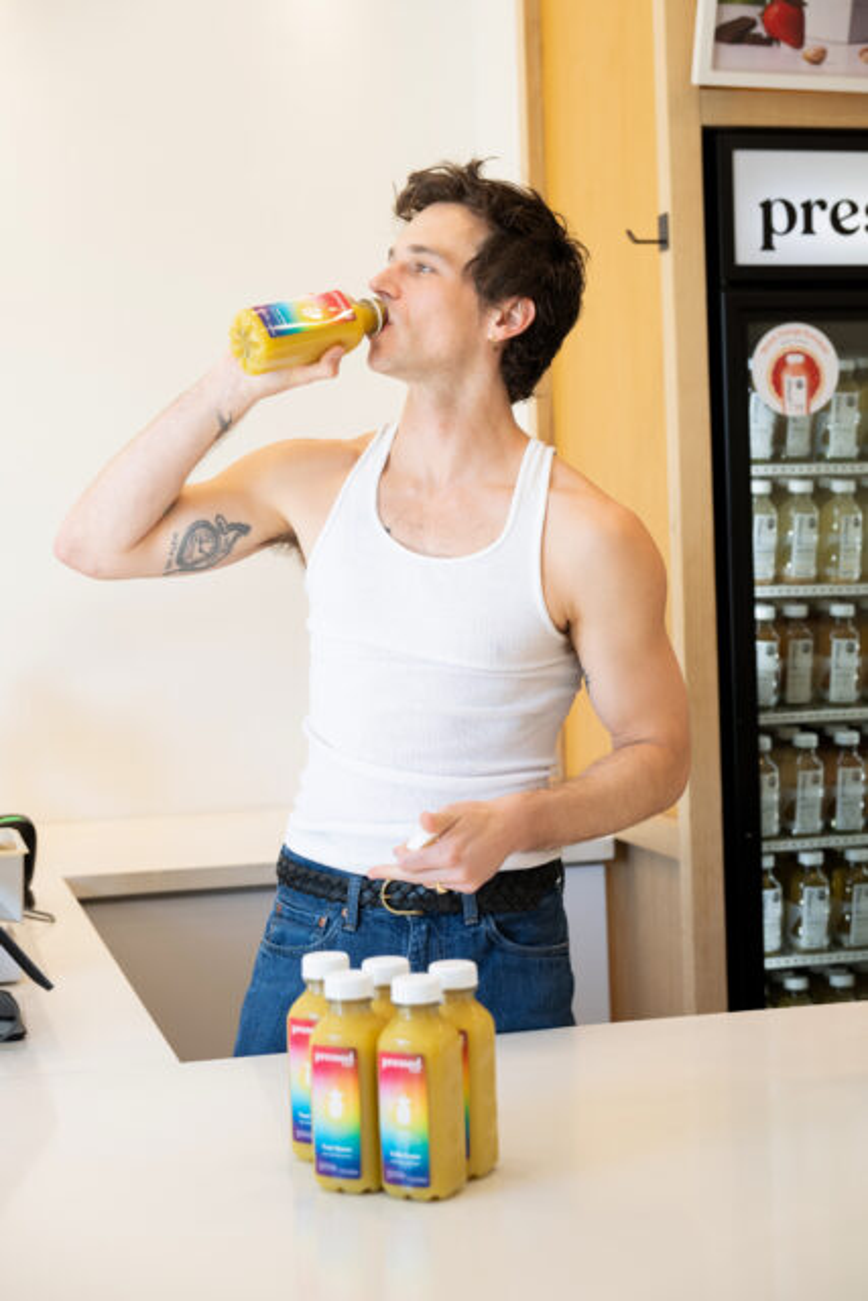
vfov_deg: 35.0
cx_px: 434
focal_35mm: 57
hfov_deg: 23.8
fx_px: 2060
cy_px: 650
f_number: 4.5
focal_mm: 57
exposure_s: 1/200
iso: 720
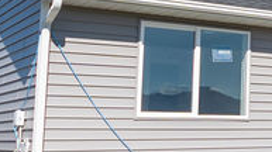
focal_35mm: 89
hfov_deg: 20.2
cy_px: 44
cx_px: 421
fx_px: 641
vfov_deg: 13.5
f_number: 4
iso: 100
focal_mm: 10
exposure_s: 1/1600
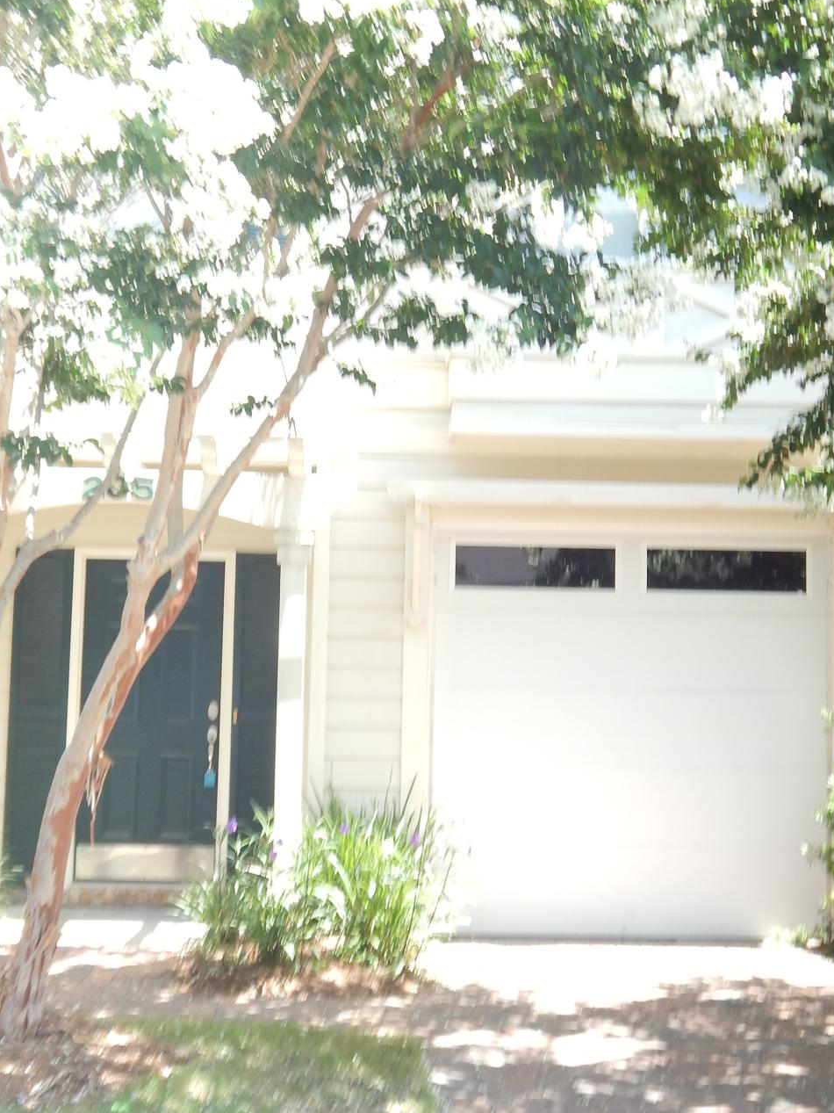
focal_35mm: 60
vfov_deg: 32.2
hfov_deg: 24.4
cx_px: 419
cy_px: 495
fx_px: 1928
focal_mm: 6.8
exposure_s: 1/400
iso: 125
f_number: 3.4
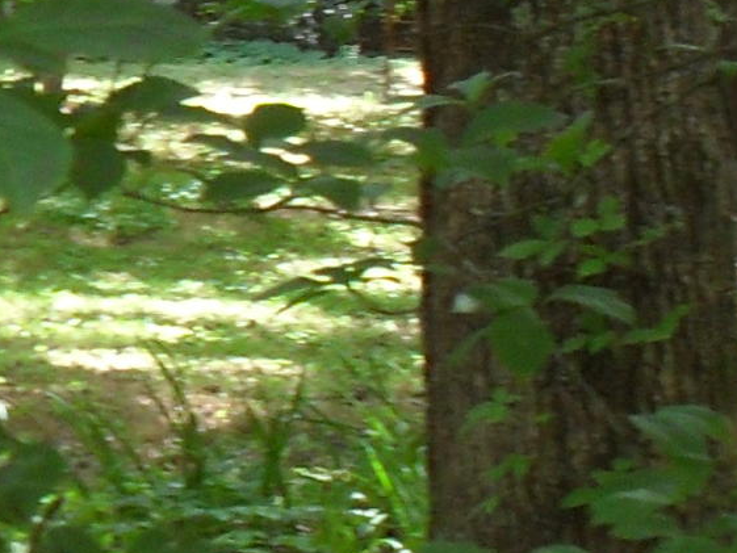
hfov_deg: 10.1
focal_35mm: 187
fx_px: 3982
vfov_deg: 7.9
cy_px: 240
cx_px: -494
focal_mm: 6.3
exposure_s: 1/60
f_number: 3.2
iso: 100
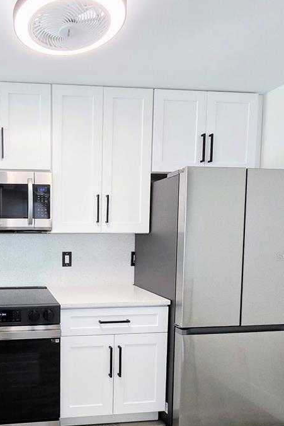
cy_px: 256
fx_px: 284
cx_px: 38
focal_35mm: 24
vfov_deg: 72.9
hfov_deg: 48.6
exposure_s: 1/60
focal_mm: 2.2
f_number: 2.2
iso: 100
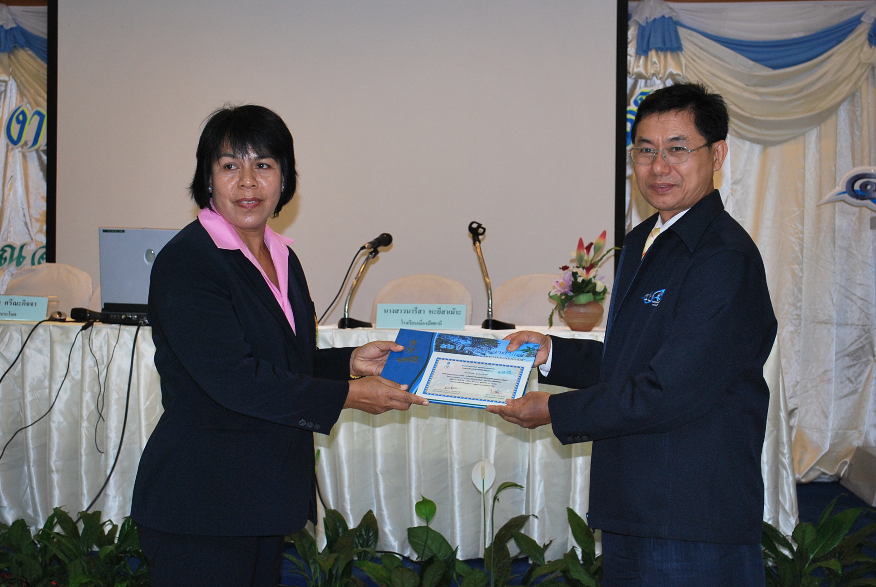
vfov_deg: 23.8
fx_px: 1389
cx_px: 438
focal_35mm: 57
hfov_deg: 35.0
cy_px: 294
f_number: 5.3
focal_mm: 38
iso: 400
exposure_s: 1/25
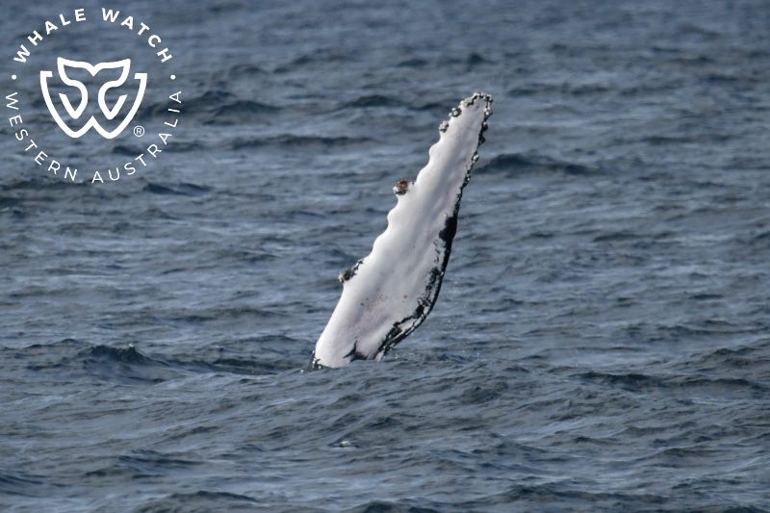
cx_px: 385
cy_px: 256
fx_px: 12830
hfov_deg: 3.4
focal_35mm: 600
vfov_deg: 2.3
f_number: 6.3
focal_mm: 600
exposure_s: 1/8000
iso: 1600
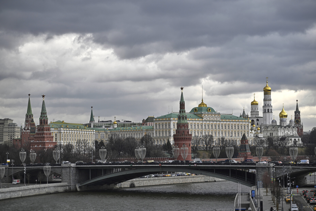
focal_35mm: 93
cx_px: 158
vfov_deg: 14.7
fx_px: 816
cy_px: 106
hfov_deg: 21.9
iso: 125
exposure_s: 1/500
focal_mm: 93
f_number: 3.2
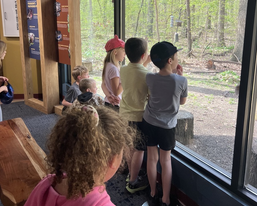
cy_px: 67
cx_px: 129
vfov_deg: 42.7
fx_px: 259
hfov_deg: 52.8
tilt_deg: -11.7
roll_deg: -0.8
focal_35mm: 34
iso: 80
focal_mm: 5.7
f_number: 1.5
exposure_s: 1/60
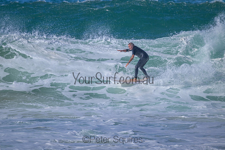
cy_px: 75
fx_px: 5001
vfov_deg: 1.7
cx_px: 112
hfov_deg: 2.6
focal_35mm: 800
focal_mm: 800
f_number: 11
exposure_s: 1/2000
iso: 1000
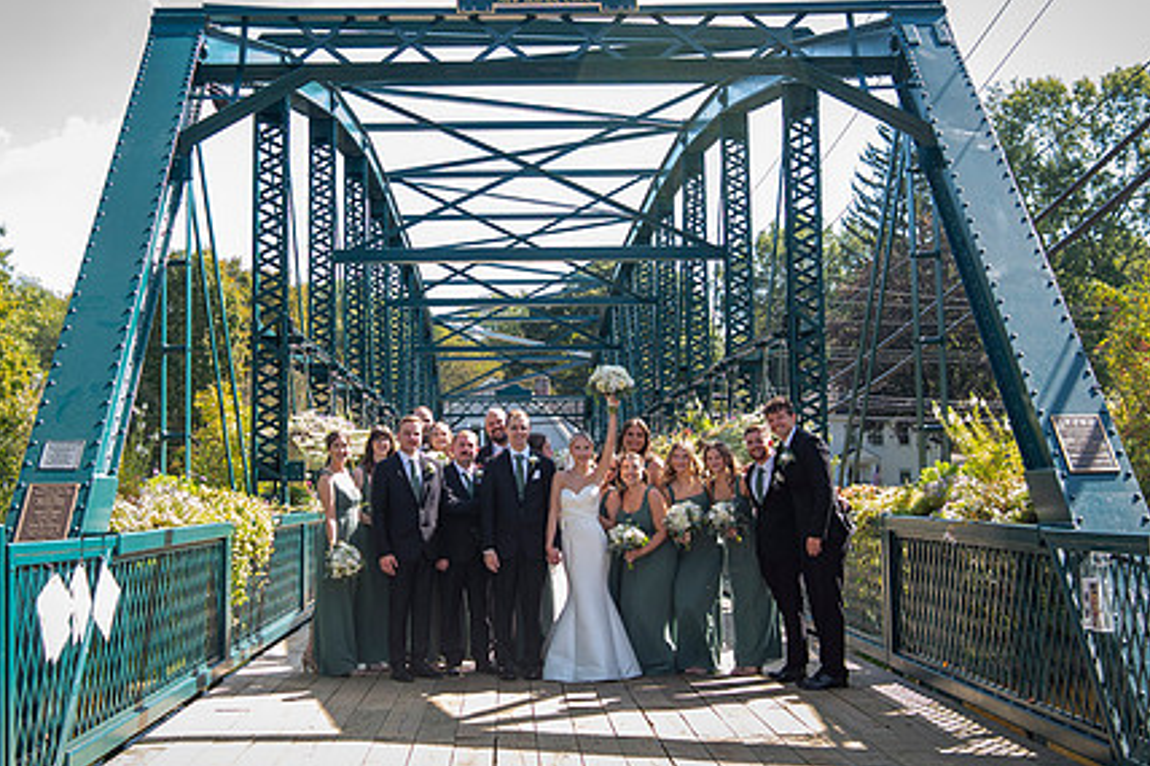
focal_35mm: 53
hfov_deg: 37.5
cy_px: 339
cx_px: 497
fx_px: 1692
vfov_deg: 25.5
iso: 50
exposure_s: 1/60
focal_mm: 38
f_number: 5.6
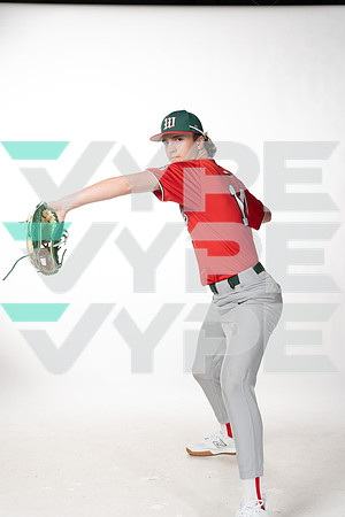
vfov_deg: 35.1
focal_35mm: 57
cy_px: 258
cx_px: 172
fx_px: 819
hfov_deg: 23.8
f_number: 6.3
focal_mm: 57
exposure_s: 1/250
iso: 400
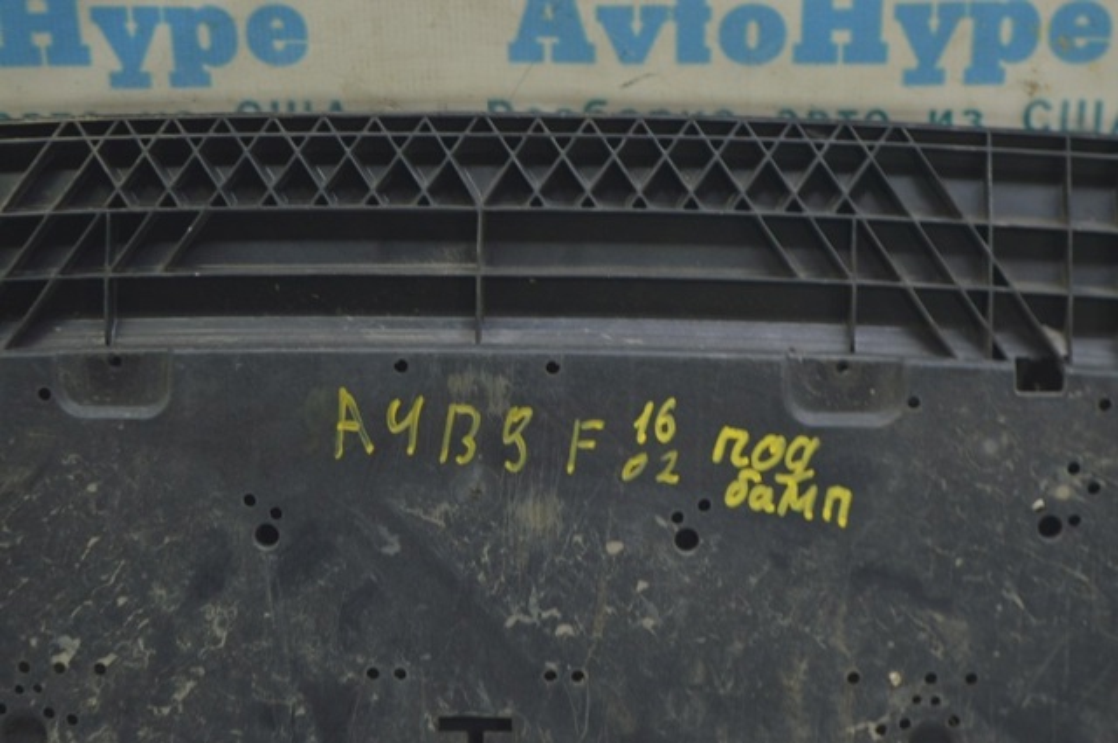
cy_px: 372
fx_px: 2559
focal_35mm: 82
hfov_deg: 24.6
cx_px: 559
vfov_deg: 16.5
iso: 400
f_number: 5.6
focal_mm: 55
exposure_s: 1/20
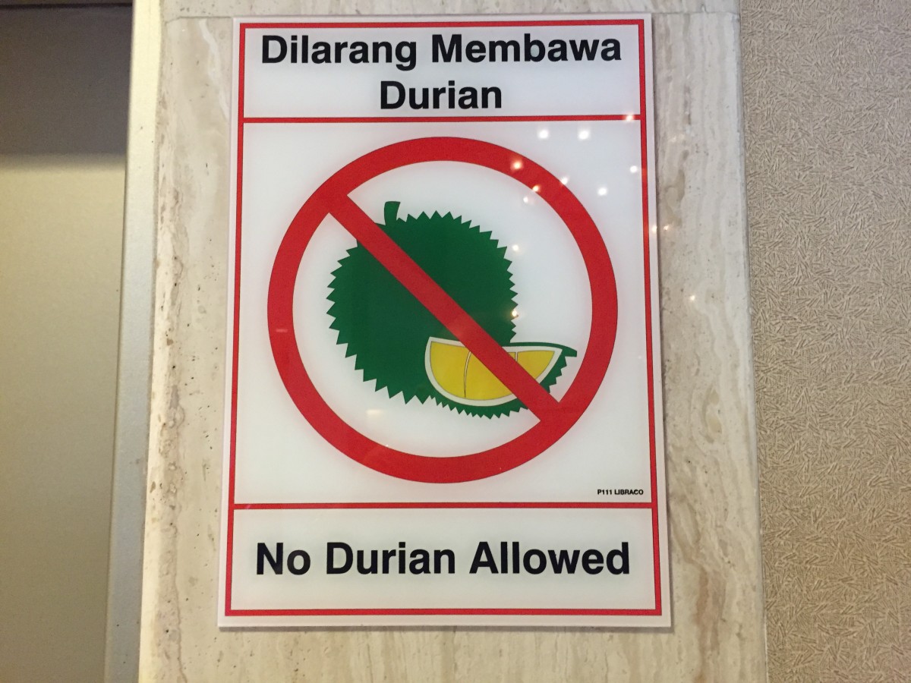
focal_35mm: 29
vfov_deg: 48.2
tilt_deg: +6.8
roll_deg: -0.4
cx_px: 456
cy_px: 342
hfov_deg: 61.7
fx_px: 763
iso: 250
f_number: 2.2
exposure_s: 1/17
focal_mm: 4.15
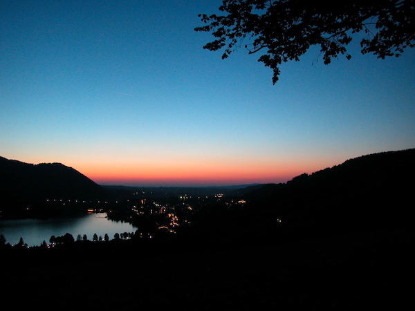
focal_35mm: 30
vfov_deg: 46.8
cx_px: 208
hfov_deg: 60.0
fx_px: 360
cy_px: 156
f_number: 2.8
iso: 289
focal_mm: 7.7
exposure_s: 1/3.5
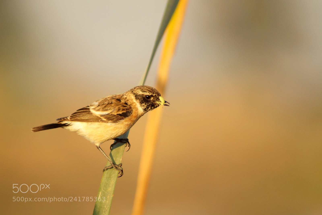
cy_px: 108
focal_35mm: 450
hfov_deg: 4.6
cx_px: 161
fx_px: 4023
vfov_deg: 3.1
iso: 400
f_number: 6.3
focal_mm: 300
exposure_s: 1/500
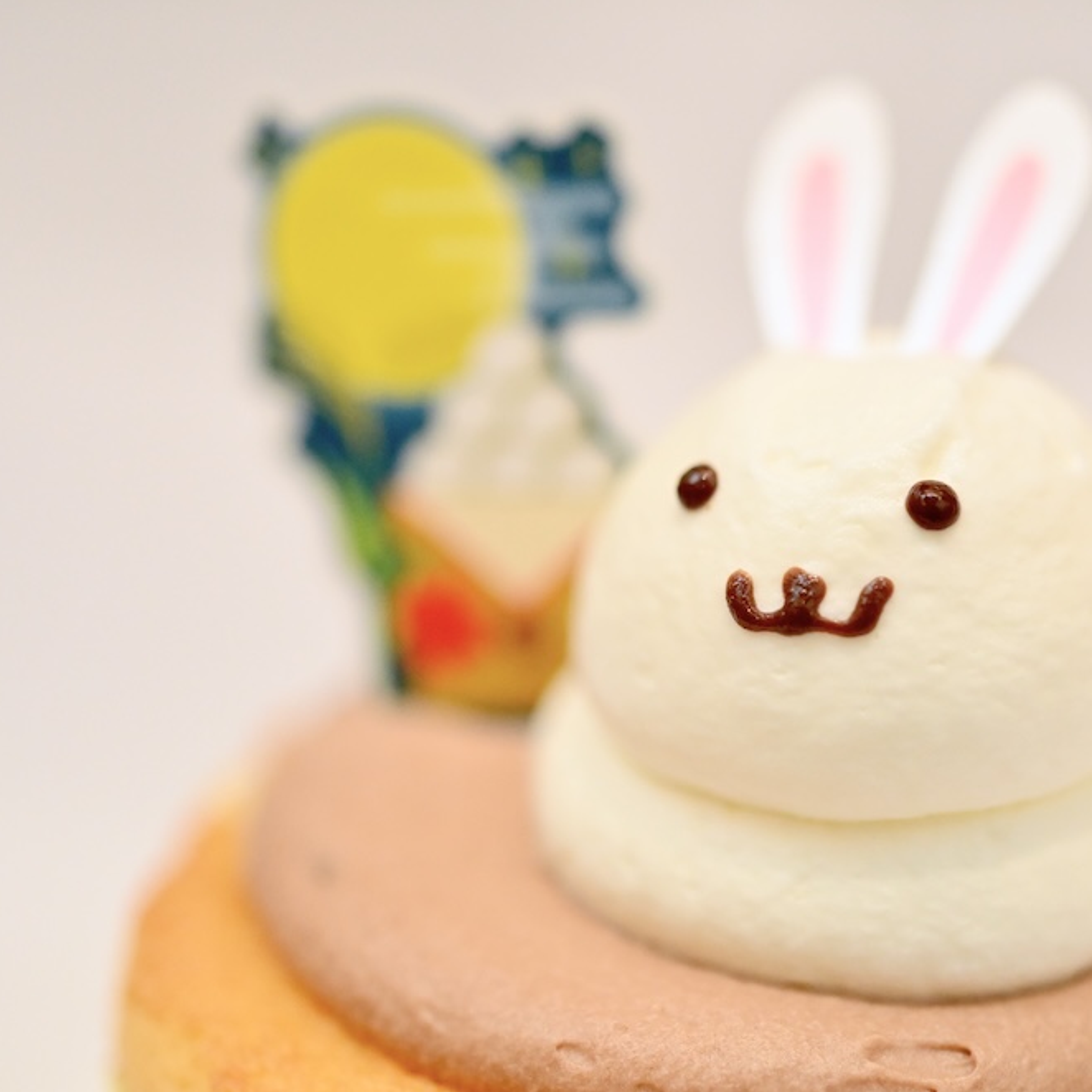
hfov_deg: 22.3
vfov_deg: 22.5
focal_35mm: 77
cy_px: 544
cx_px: 760
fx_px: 2748
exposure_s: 1/1250
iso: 6400
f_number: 3.5
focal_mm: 60
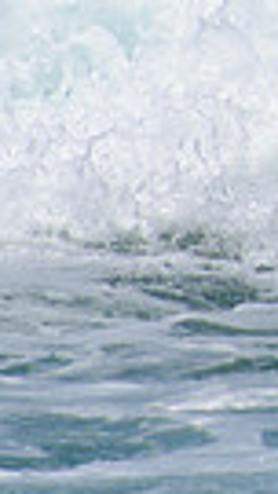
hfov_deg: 0.4
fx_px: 35413
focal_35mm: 2704
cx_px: 969
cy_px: -170
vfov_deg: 0.8
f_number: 5.6
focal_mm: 400
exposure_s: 1/2000
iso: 200
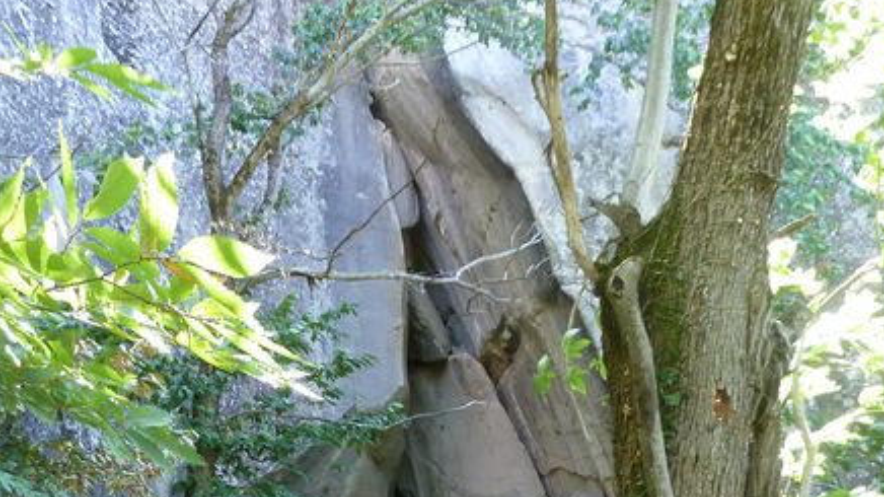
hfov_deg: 41.0
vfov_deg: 22.1
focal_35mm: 50
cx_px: 322
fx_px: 1172
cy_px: 596
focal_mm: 4.1
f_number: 3.3
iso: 160
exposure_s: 1/30
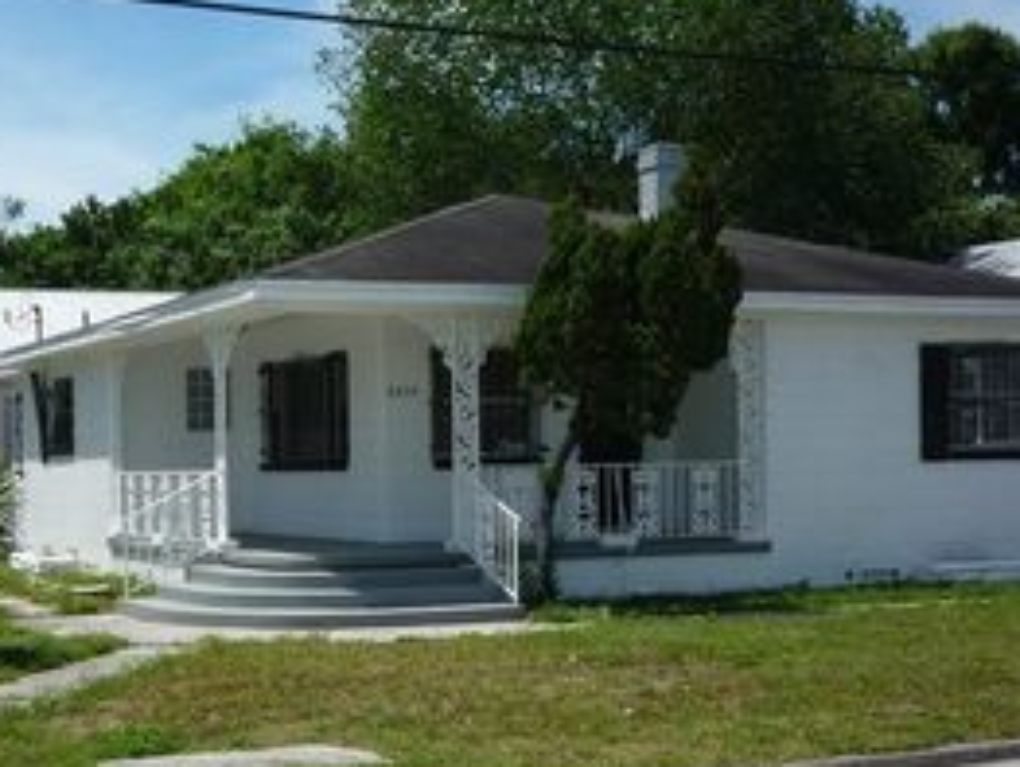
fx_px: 1799
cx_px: 323
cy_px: 489
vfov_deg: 24.0
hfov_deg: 31.4
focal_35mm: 61
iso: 100
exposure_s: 1/500
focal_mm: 5.2
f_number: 5.6
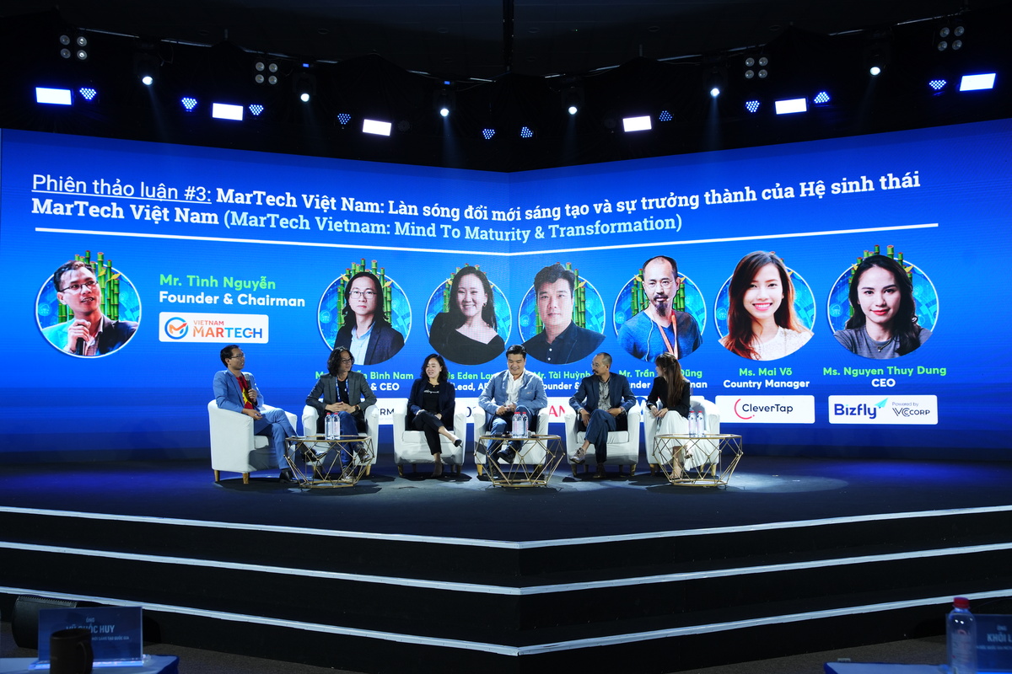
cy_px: 337
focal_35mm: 33
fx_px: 928
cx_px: 506
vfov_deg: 40.0
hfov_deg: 57.2
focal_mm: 33
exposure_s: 1/200
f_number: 5
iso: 1000
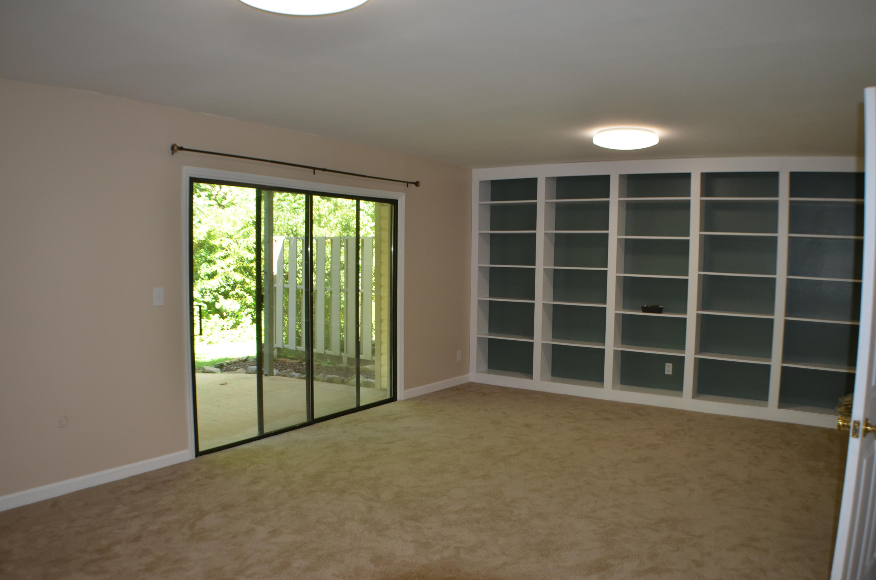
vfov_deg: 36.7
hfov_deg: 53.2
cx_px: 438
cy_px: 290
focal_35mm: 36
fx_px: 874
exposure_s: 1/125
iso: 400
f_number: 4
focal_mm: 24
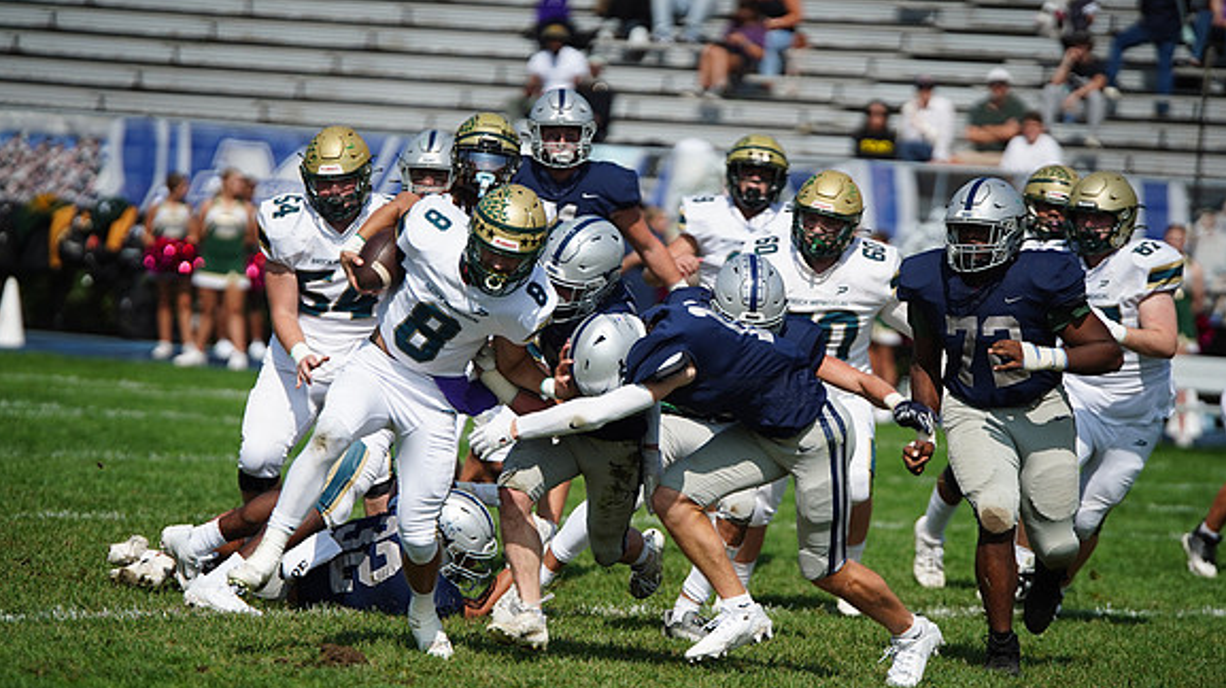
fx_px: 8936
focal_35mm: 275
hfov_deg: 7.8
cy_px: 358
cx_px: 612
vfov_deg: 4.4
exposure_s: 1/8000
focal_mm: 261
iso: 400
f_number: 2.8
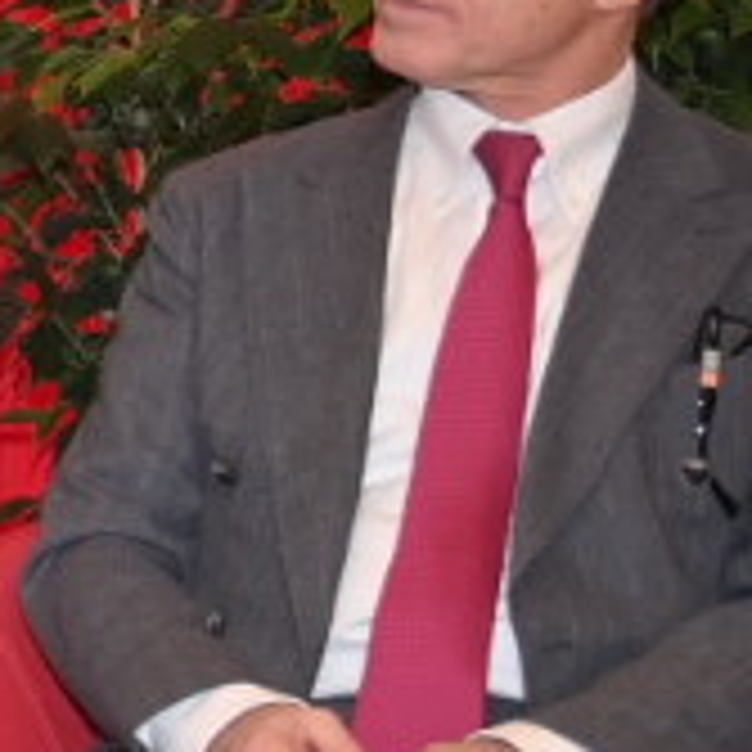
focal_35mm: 289
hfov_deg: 5.3
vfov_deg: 6.1
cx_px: -2229
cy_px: 311
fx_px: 7103
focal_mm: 35
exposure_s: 1/250
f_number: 2.8
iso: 800
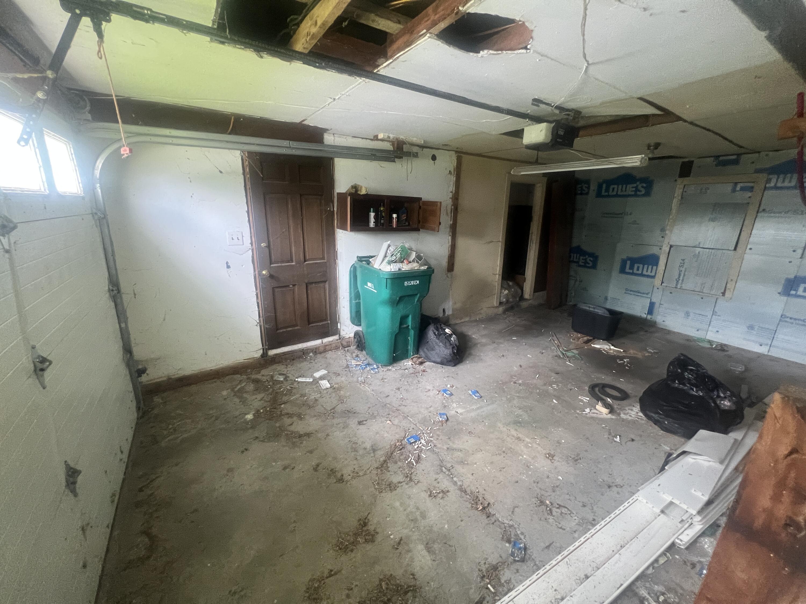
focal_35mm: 13
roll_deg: +0.0
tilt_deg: -16.9
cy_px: 302
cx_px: 403
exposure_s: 1/60
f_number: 1.8
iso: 320
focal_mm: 1.57
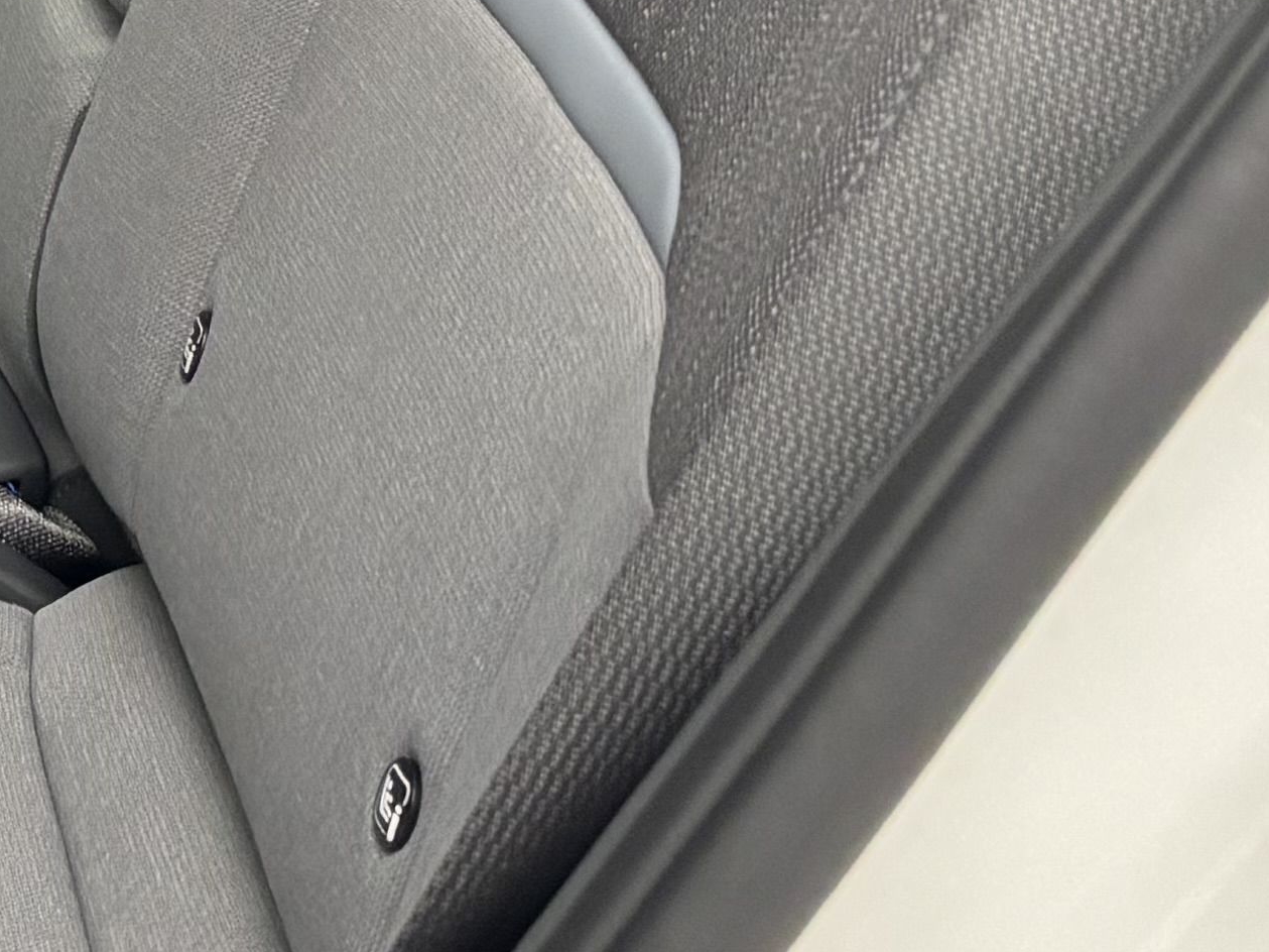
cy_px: -307
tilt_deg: -14.6
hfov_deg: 14.8
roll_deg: +0.7
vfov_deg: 12.2
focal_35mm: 118
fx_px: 4325
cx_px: -946
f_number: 1.6
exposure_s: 1/53
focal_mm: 5.96
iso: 500
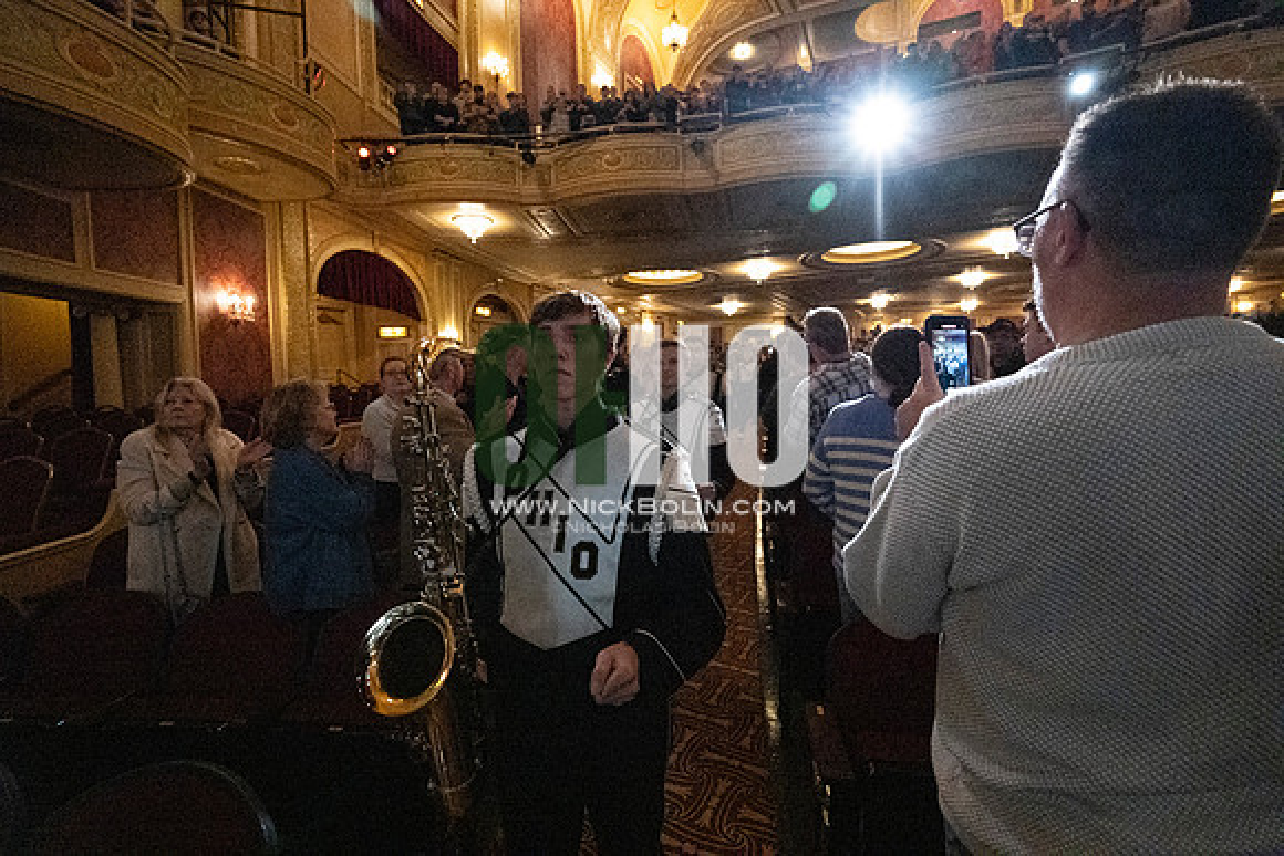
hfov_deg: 95.0
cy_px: 428
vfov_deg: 72.1
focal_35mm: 16
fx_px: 589
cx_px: 642
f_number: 4
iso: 40637
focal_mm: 16.5
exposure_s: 1/400
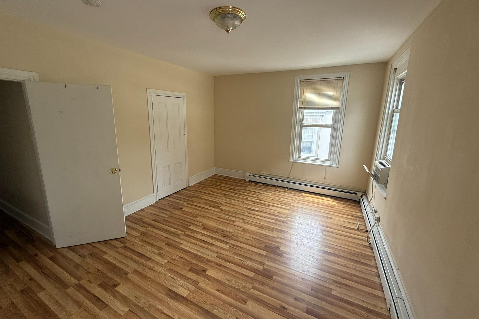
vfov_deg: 77.3
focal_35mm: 15
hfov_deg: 100.4
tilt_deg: -12.5
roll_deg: -2.1
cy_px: 155
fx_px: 200
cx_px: 239
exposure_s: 1/129
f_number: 2.2
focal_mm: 2.22
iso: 64
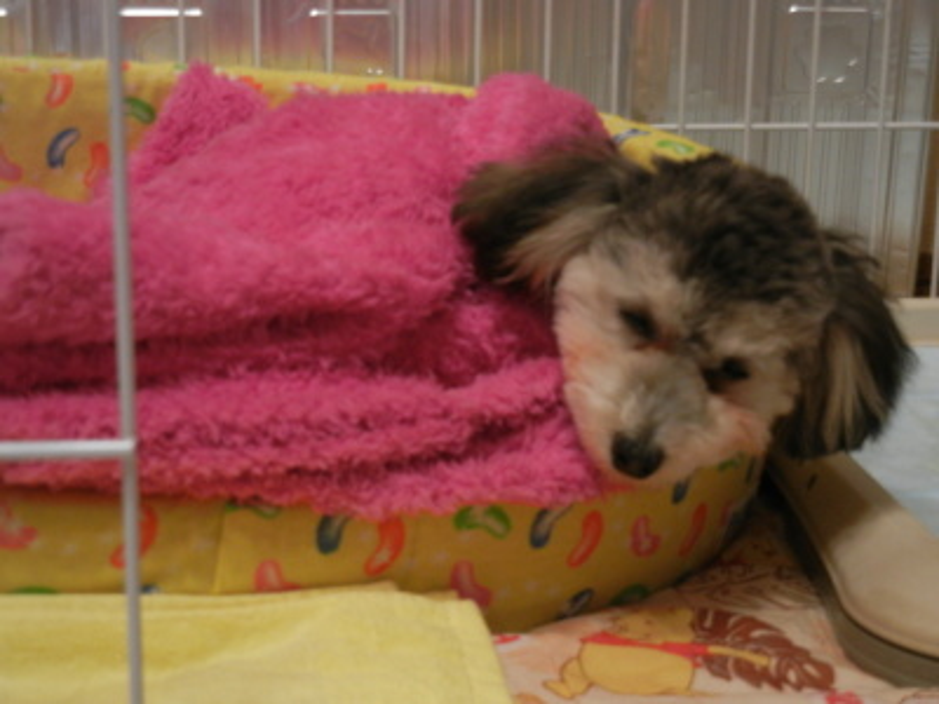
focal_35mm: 68
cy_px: 352
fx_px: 1845
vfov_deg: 21.6
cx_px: 470
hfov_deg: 28.6
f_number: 4.1
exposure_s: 1/4.8
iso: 400
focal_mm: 12.2
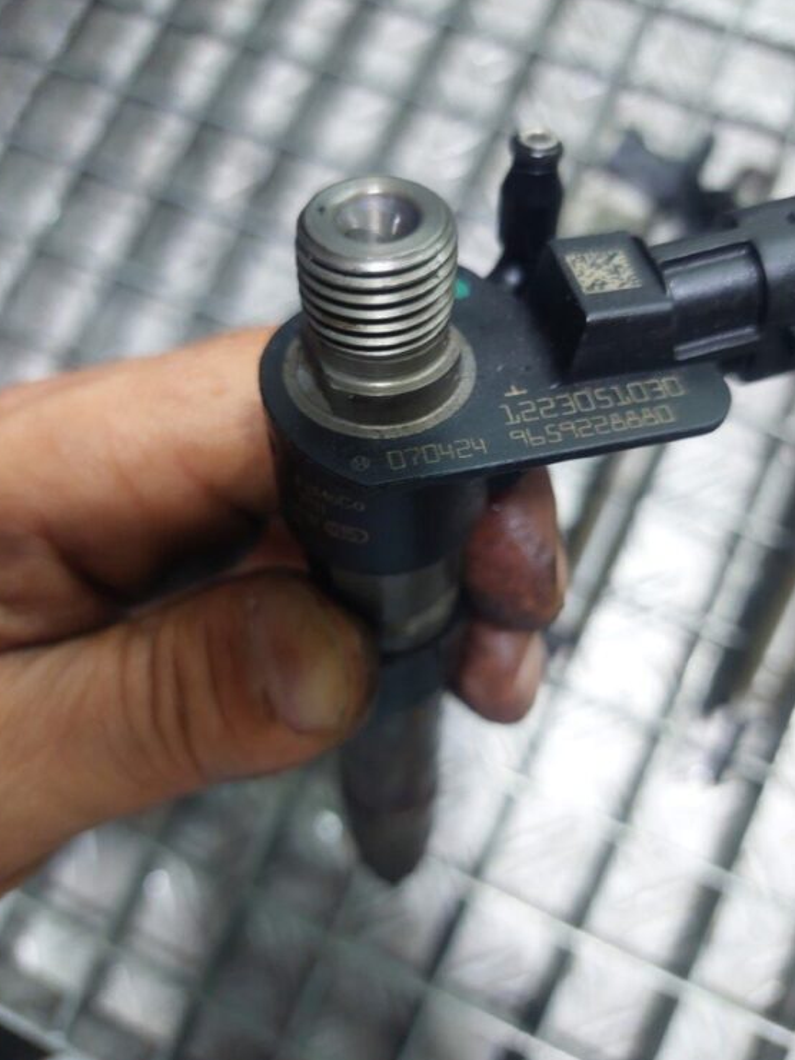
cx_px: 408
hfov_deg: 51.4
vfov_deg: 65.3
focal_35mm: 27
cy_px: 509
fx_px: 827
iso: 200
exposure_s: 1/50
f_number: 1.8
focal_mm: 5.23
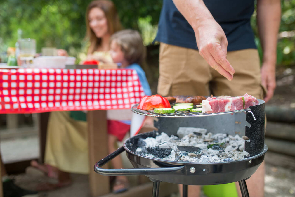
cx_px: 148
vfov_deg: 37.9
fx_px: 287
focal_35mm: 35
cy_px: 98
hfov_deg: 54.4
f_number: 2.5
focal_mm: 35
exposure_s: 1/1000
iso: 250
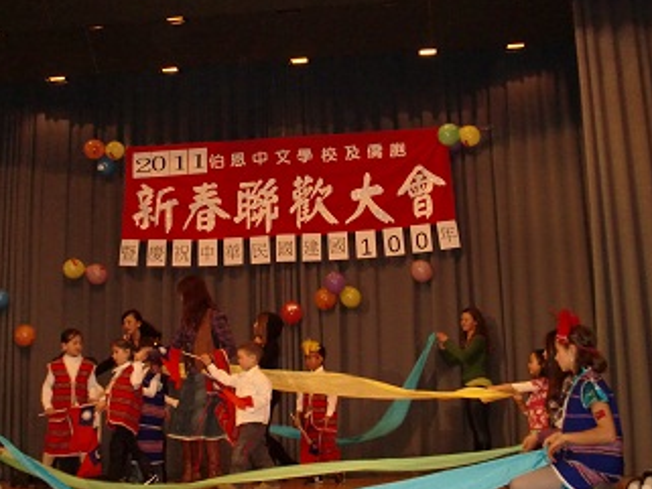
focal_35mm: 55
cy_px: 207
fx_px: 1036
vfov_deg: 26.5
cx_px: 262
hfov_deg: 34.8
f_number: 3.1
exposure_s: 1/60
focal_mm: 7.6
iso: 400
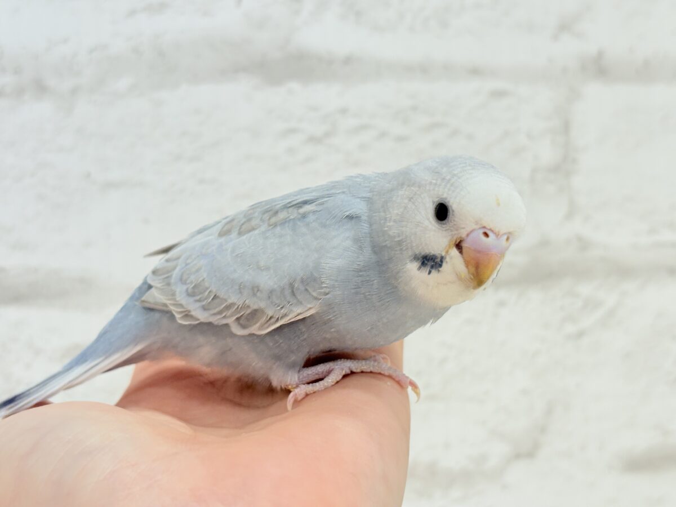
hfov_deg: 36.8
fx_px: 1015
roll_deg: +3.7
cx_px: 338
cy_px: 254
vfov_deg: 28.0
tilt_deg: +2.6
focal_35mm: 52
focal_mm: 5.96
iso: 64
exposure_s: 1/100
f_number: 1.6
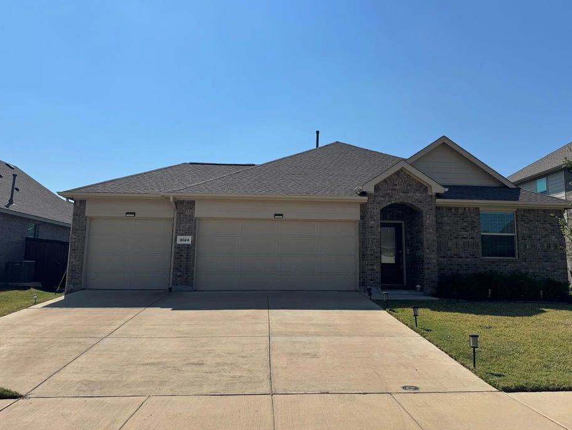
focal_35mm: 27
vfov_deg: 51.3
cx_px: 306
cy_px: 196
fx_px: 446
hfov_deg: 65.2
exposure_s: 1/12346
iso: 80
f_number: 1.78
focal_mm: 6.76
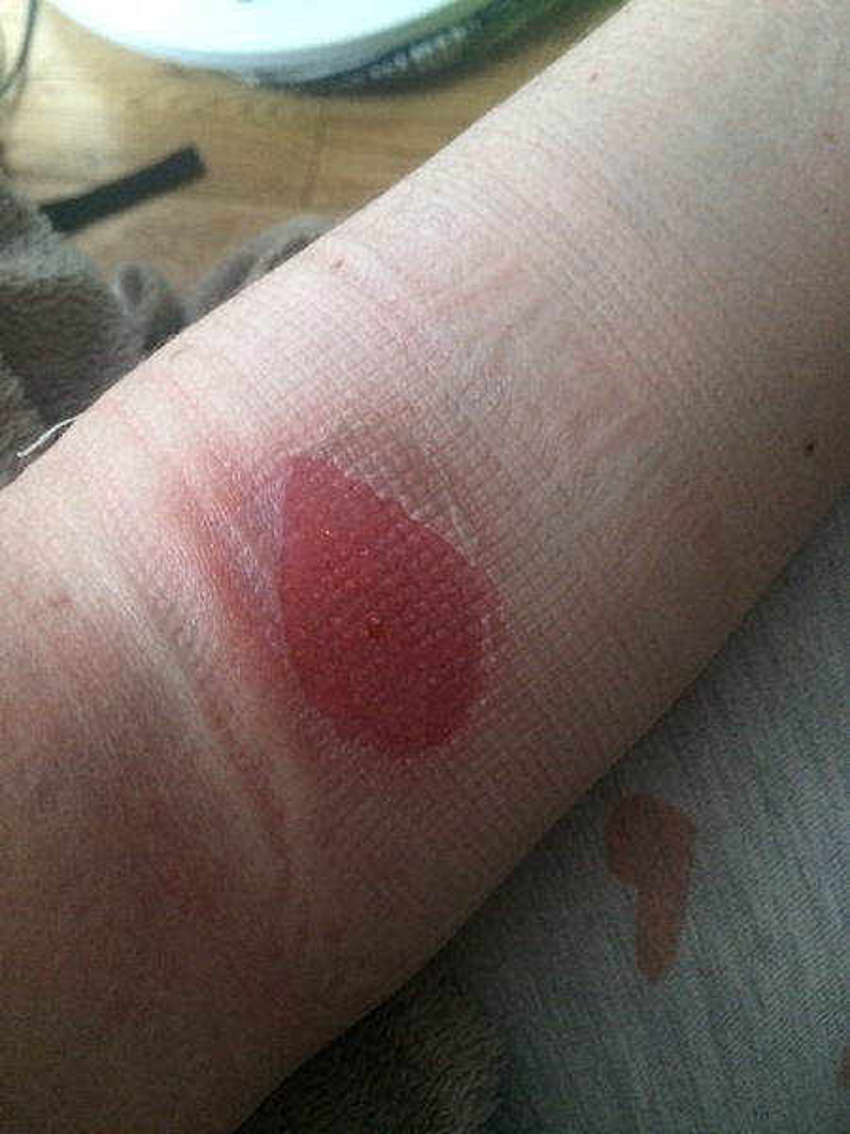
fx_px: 949
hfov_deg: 48.2
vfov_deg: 61.7
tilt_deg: -77.6
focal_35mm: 29
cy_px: 567
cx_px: 425
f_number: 2.2
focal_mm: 4.15
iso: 320
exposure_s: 1/33
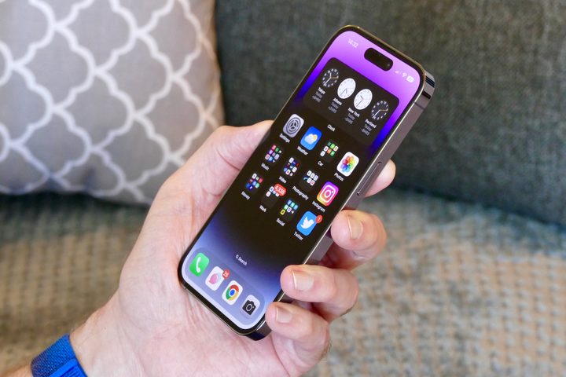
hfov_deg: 16.8
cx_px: 283
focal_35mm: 122
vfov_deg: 11.2
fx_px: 1918
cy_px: 188
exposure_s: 1/25
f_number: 5
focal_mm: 44.41
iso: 1600
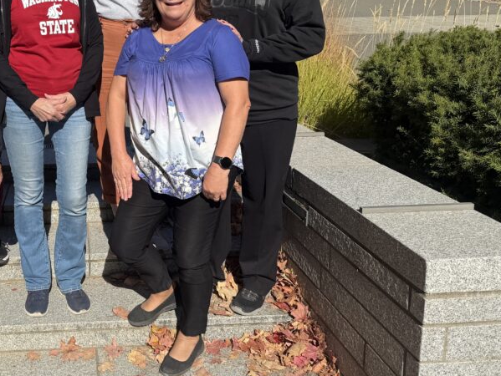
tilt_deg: -8.9
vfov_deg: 34.6
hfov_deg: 43.7
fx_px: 594
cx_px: 105
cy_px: 102
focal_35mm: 41
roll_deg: +0.9
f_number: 1.78
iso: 80
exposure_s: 1/5319
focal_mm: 6.76
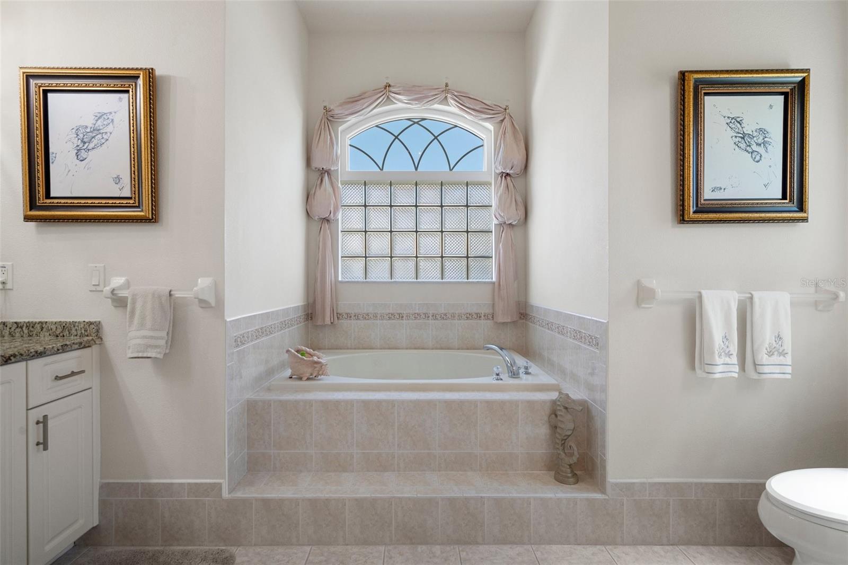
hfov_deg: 93.3
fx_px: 400
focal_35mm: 17
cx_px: 424
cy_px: 282
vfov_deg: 70.4
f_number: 8
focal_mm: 17
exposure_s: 1/13
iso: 400
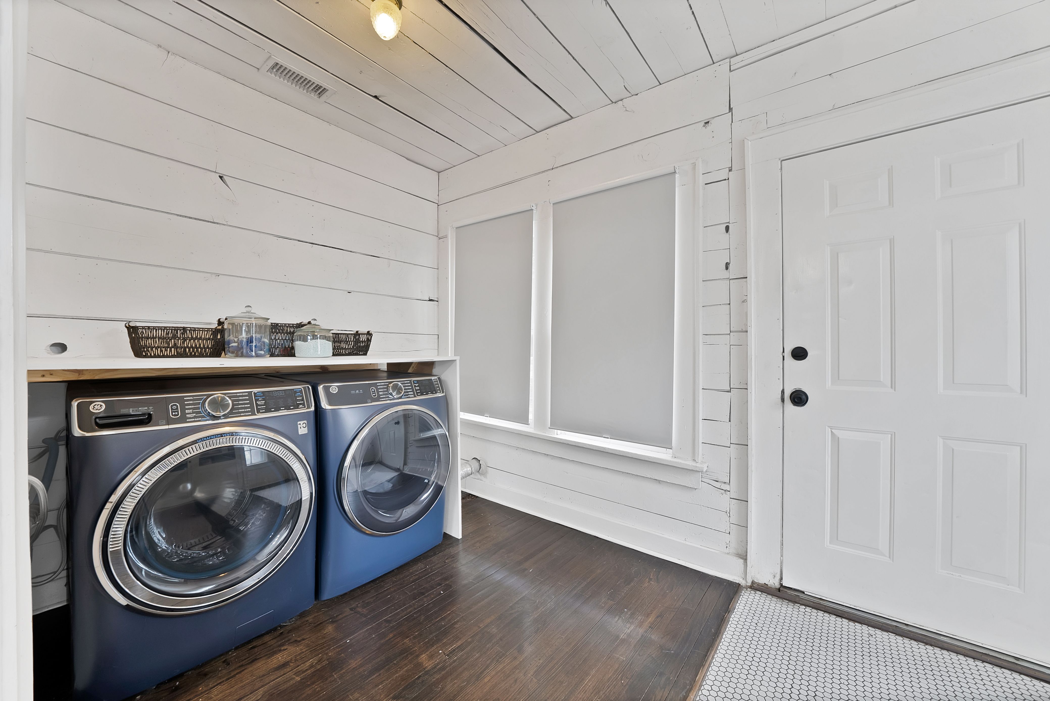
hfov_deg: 112.6
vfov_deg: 90.1
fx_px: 350
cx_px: 525
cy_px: 350
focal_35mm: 12
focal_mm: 12
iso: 640
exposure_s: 1.3
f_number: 9
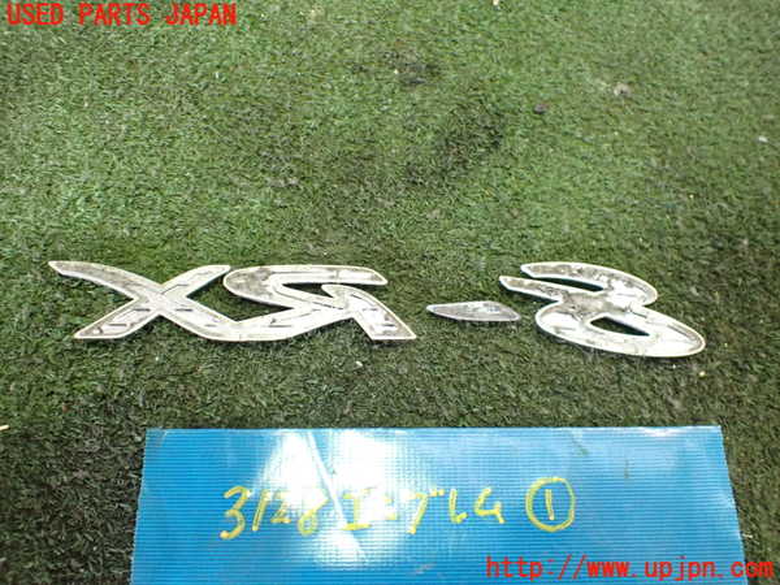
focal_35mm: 30
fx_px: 676
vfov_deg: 46.8
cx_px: 390
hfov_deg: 60.0
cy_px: 292
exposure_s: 1/50
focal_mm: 5.4
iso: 800
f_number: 2.3
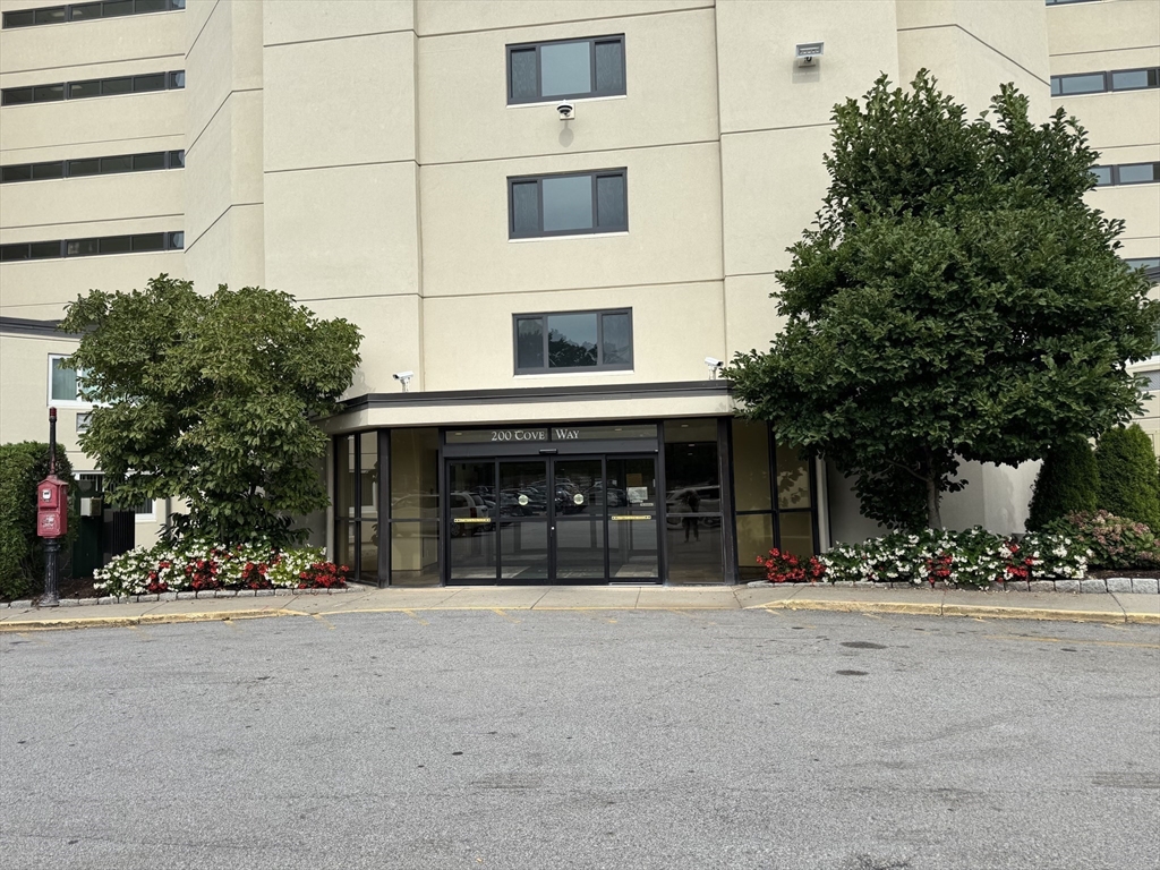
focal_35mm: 24
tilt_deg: +3.5
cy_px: 435
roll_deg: +0.8
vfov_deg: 56.8
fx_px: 804
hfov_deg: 71.6
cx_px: 580
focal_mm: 6.76
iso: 80
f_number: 1.78
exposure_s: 1/3413
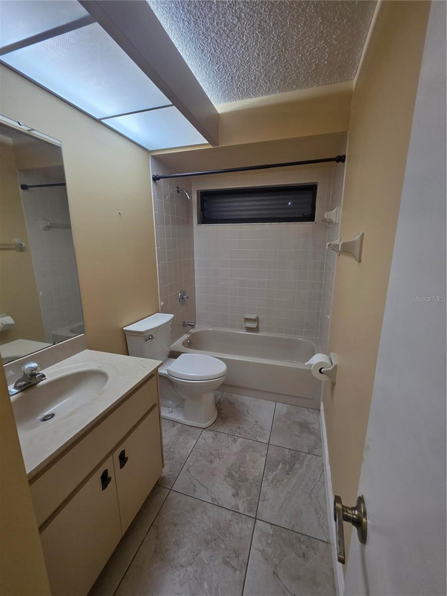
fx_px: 224
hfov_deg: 89.9
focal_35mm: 13
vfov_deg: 106.2
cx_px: 224
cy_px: 298
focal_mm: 2.2
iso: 160
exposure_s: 1/120
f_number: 1.9
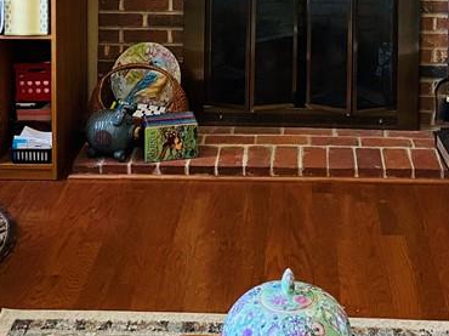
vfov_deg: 18.7
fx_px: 933
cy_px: -123
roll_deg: -0.7
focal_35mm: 72
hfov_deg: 26.9
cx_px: 292
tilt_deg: -5.3
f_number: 1.8
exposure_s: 1/60
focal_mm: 4.25
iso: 250
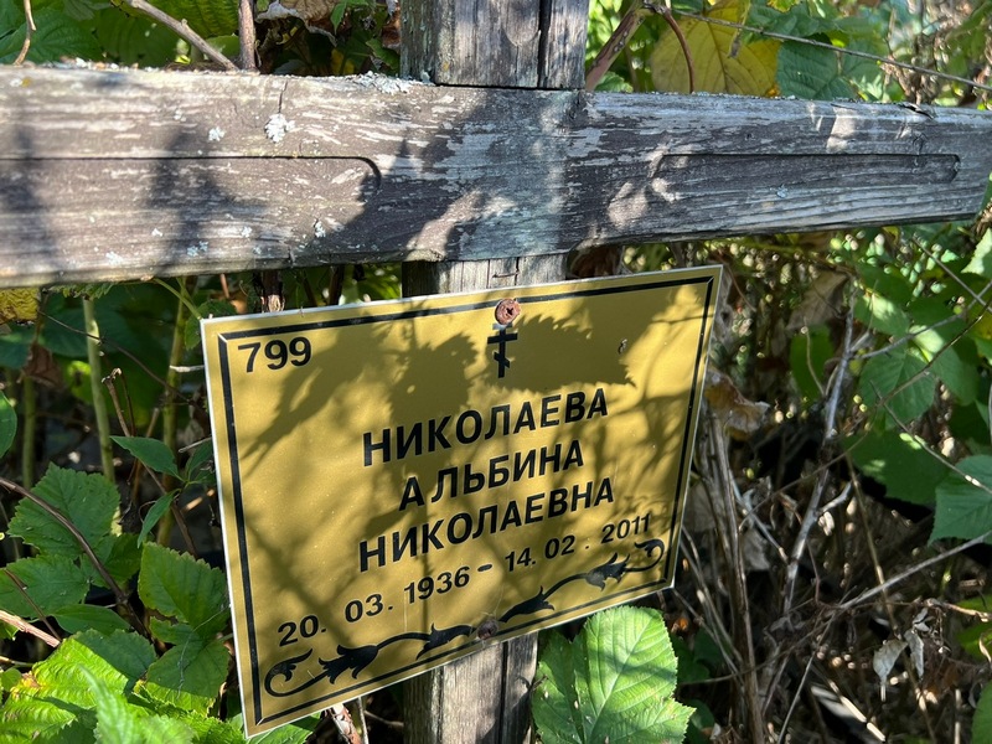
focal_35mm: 26
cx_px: 496
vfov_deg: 53.1
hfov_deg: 67.3
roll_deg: -3.4
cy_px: 372
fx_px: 745
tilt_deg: -24.5
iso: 50
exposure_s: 1/486
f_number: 1.5
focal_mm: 5.7
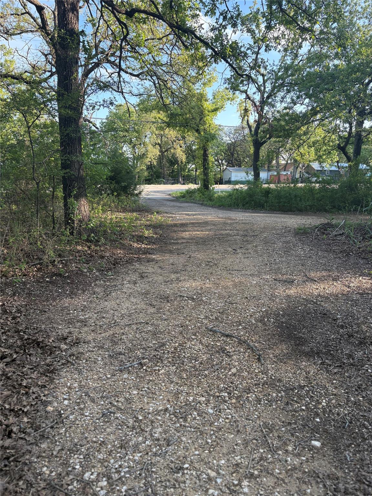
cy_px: 248
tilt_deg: -9.1
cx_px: 186
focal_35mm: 26
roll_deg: +0.8
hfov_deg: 53.1
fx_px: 373
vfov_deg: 67.3
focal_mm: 5.96
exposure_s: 1/462
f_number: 1.6
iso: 64
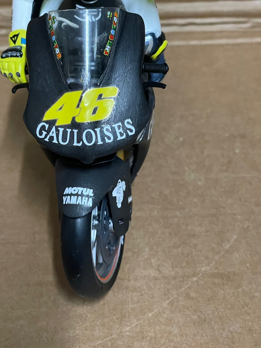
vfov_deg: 25.8
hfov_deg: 19.6
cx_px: 119
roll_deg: +1.3
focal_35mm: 75
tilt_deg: -33.5
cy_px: 98
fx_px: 754
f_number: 2
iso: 500
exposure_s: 1/50
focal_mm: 6
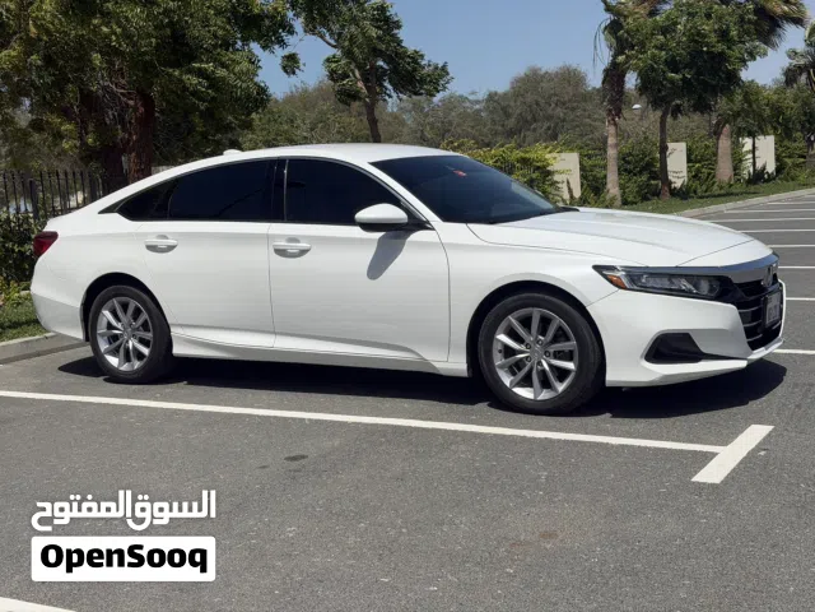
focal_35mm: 48
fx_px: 1130
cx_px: 408
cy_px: 306
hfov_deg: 39.7
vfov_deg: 30.3
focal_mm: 6.76
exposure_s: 1/11364
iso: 80
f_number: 1.78
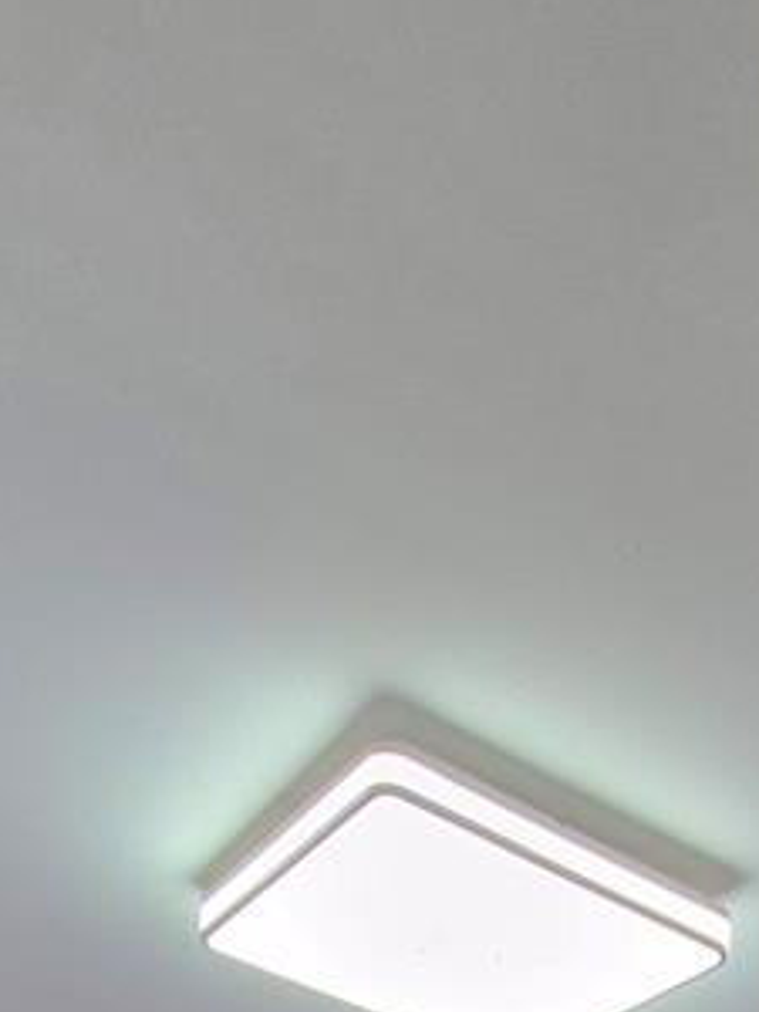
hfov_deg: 27.3
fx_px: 1520
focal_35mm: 52
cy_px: 1970
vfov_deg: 20.1
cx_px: 648
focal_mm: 1.74
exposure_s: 1/60.2
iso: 100
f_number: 2.2
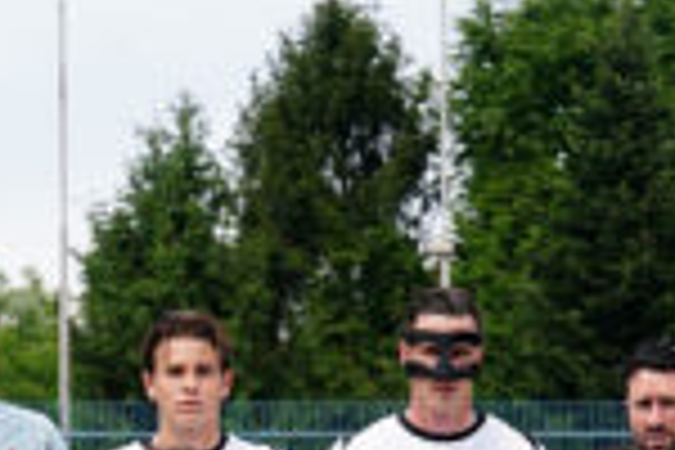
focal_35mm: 323
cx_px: 441
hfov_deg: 6.4
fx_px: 6056
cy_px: 711
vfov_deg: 4.2
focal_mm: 101
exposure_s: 1/1000
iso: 500
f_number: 7.1
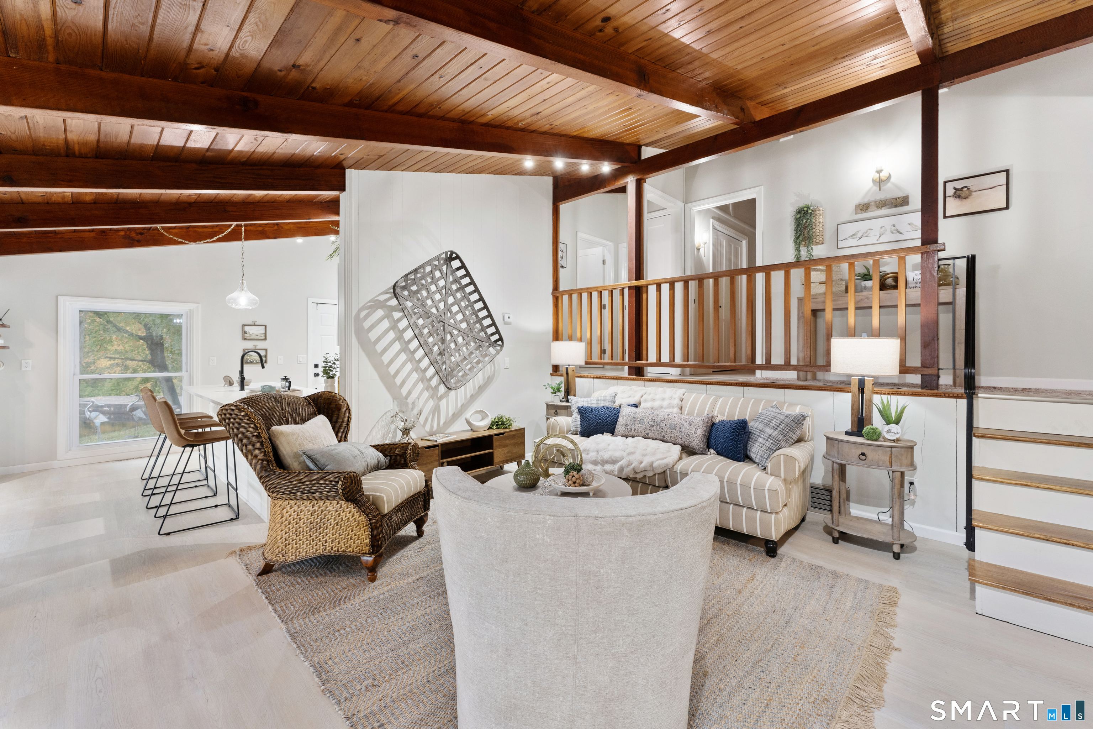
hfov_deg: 104.3
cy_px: 364
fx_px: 425
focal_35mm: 14
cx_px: 546
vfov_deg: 81.2
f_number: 8
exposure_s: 1/5
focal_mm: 14
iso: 800
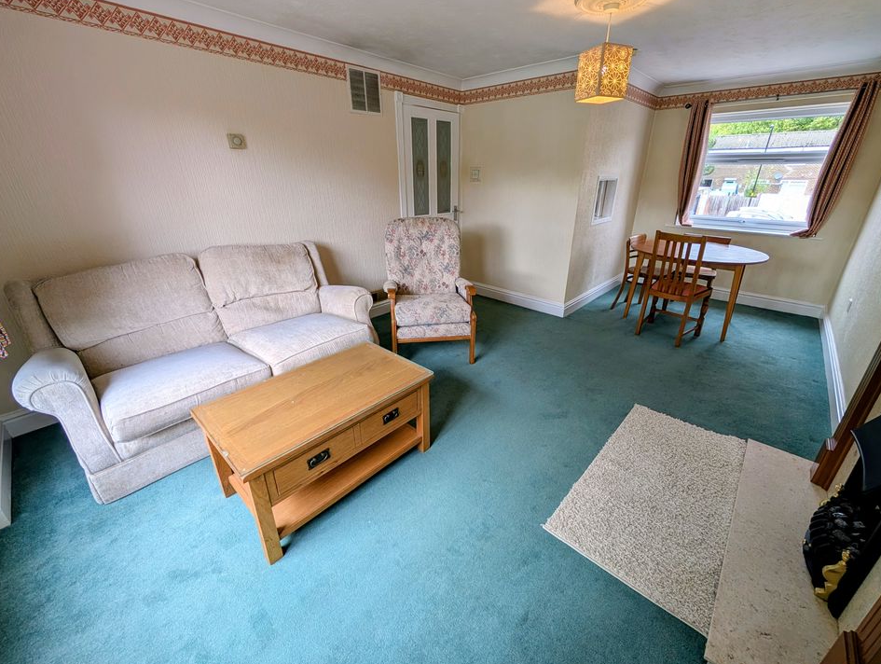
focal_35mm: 13
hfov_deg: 106.1
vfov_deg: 90.0
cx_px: 455
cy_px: 320
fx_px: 331
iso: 53
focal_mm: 2.02
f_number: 1.7
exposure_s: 1/124
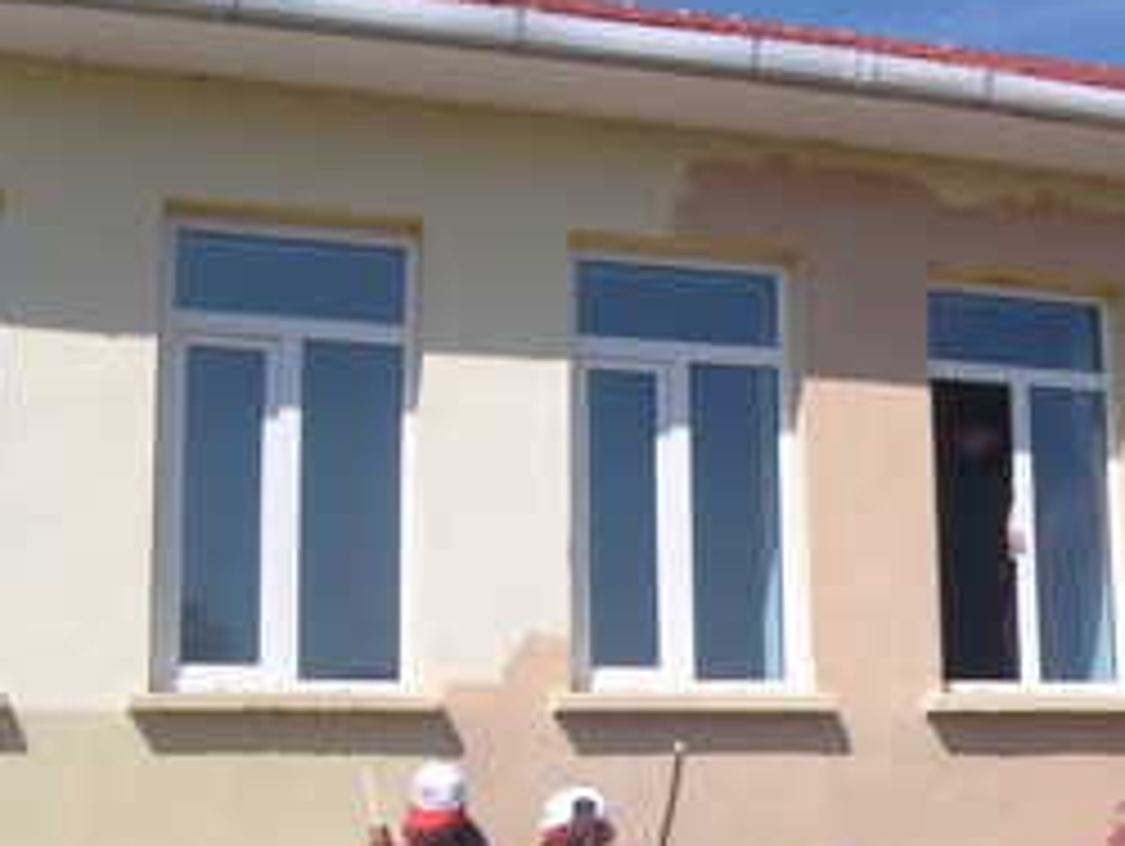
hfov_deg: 29.8
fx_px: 2049
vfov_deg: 23.2
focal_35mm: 63
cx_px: 932
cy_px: 554
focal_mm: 5.8
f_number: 7.1
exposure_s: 1/350
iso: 80
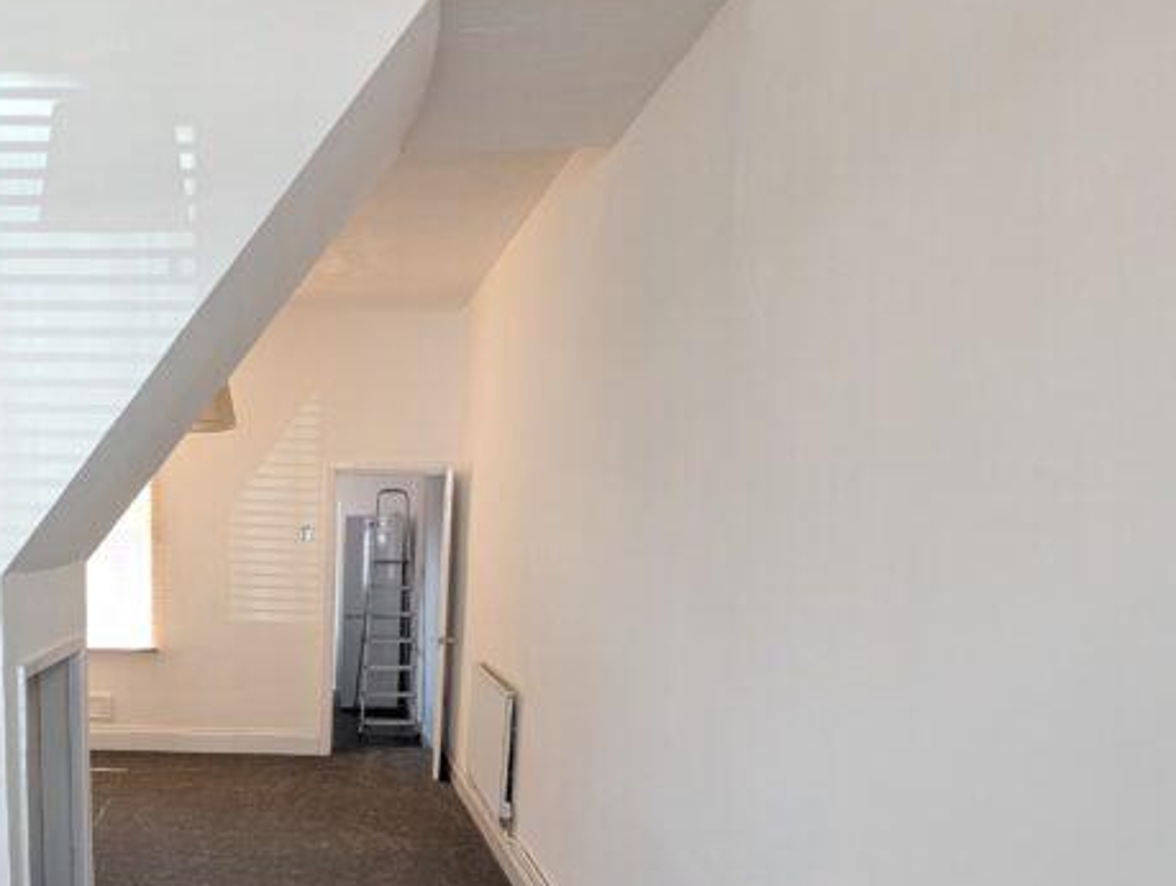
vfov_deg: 45.1
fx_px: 987
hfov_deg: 56.5
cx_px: 213
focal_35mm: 29
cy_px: 752
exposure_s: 1/72.1
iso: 59
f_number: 2.2
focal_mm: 1.95
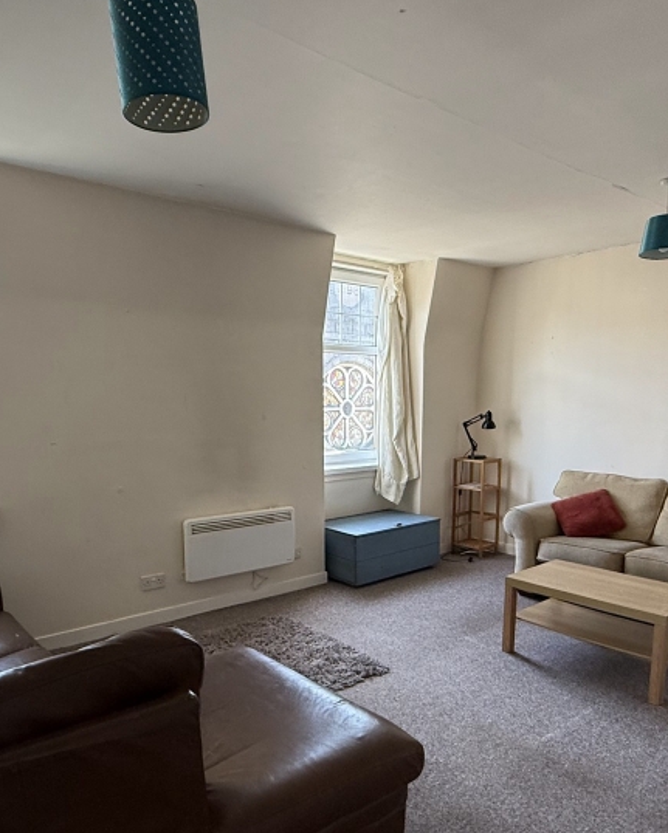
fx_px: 642
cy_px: 512
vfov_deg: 65.2
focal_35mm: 26
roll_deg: -0.1
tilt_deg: -10.3
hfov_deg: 54.9
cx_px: 369
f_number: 2.2
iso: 250
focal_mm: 2.22
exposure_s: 1/99
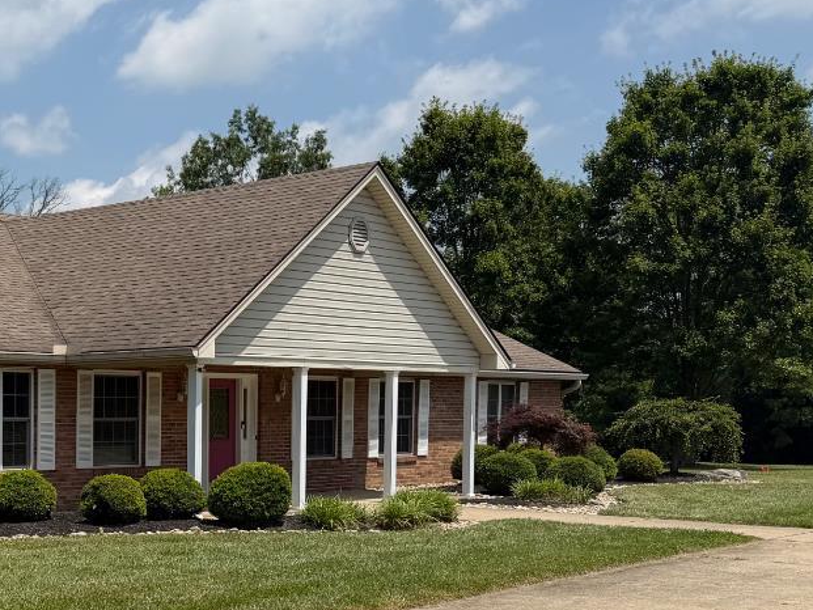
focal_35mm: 58
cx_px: -25
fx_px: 1362
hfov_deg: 30.5
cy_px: 497
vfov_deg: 24.8
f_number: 1.78
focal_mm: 6.76
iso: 80
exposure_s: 1/6173
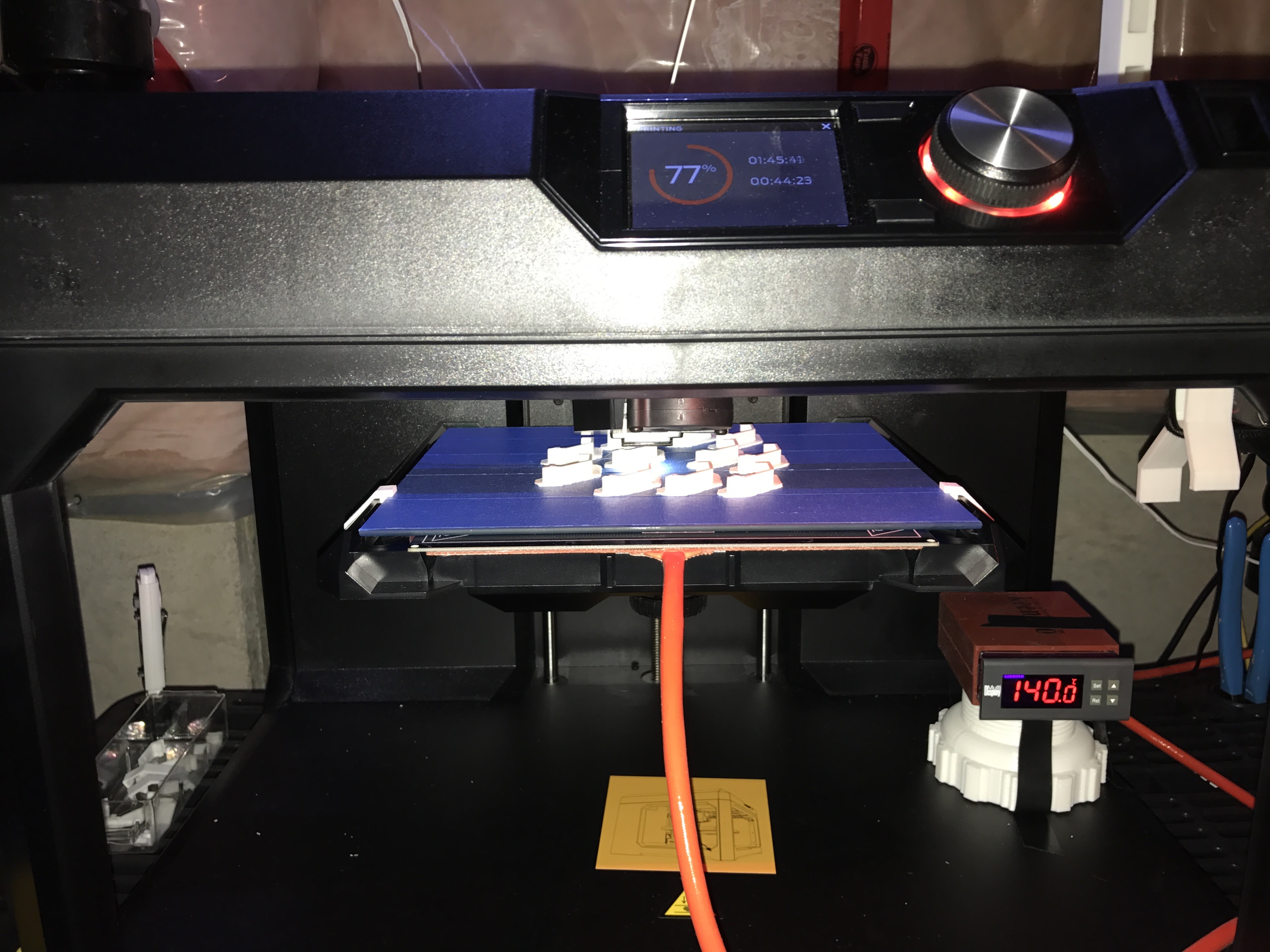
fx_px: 1027
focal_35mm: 28
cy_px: 476
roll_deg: +1.4
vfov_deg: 49.7
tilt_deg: -14.0
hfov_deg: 63.4
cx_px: 635
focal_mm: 3.99
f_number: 1.8
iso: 25
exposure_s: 1/16
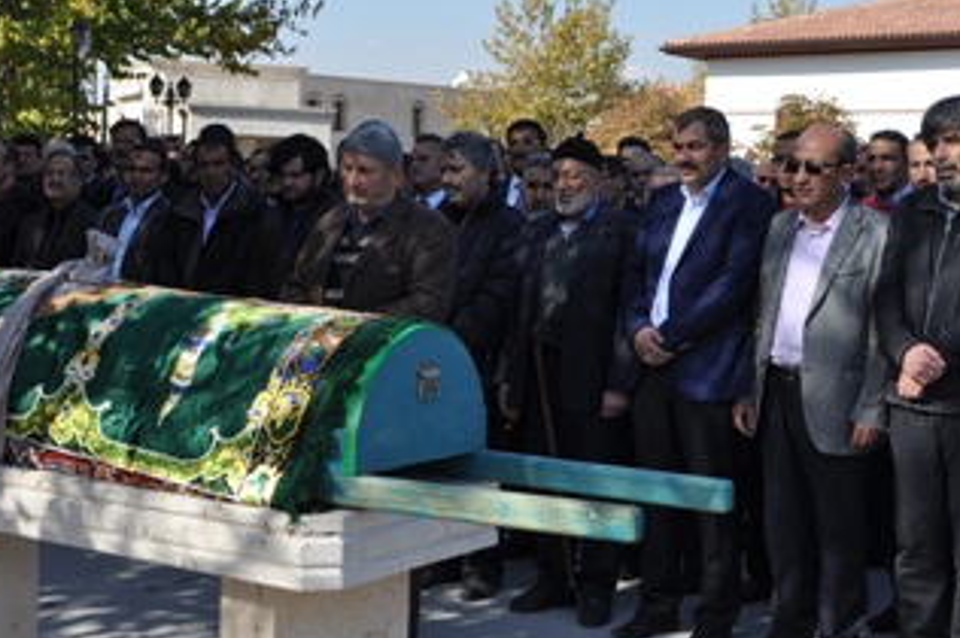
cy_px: 273
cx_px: 392
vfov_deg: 21.9
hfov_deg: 32.5
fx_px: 1644
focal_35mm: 62
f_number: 8
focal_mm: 29
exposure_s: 1/320
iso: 200
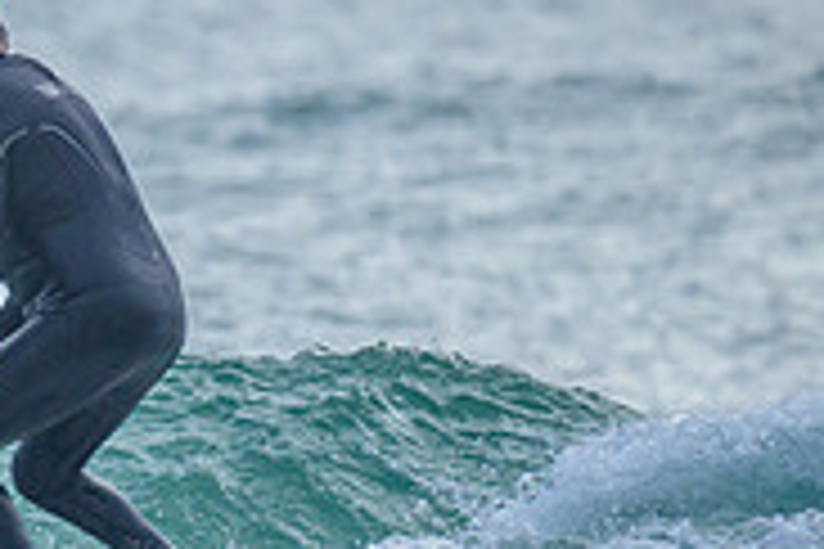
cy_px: 781
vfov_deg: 0.4
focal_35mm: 3486
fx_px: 79784
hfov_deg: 0.6
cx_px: -855
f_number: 6.3
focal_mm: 800
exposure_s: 1/2000
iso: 560
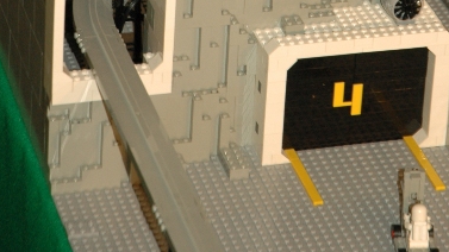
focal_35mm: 200
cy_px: -197
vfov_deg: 6.0
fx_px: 2381
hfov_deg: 10.8
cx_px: 277
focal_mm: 60
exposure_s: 1/60
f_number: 4.5
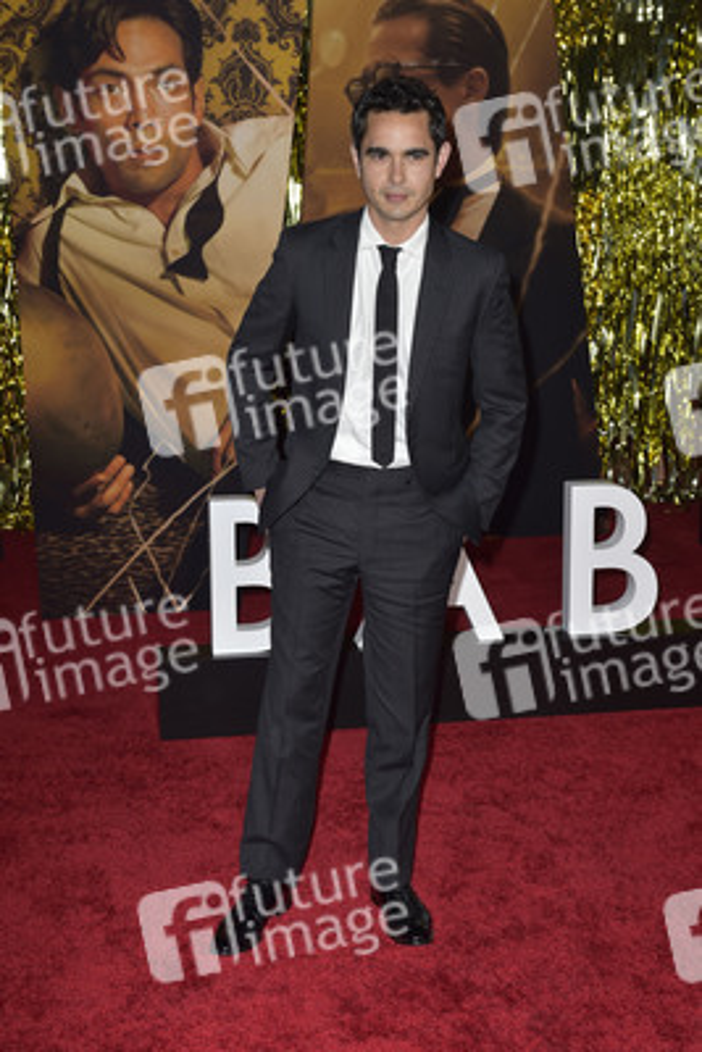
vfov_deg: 36.2
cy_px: 526
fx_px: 1607
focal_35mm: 55
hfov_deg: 24.6
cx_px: 351
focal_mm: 55
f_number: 6.3
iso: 640
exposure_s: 1/250
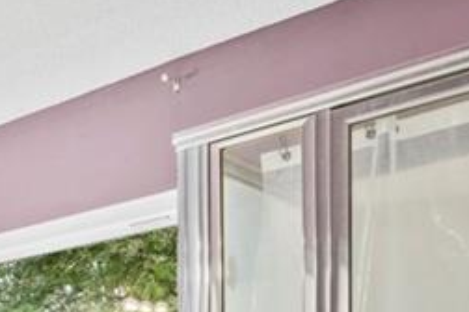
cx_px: -203
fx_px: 899
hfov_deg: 24.1
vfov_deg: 17.6
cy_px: 473
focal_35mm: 69
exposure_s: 2.5
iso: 100
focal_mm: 17
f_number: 11
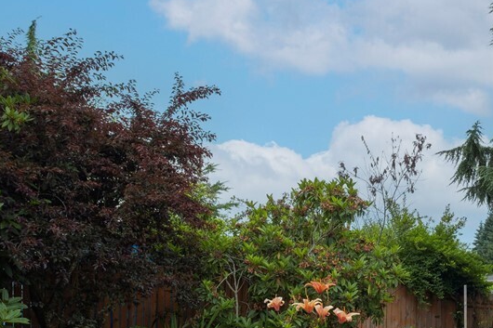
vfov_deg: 26.9
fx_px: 657
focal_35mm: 48
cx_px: 474
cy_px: 308
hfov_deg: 37.5
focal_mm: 10
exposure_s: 1/25
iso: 160
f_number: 7.1
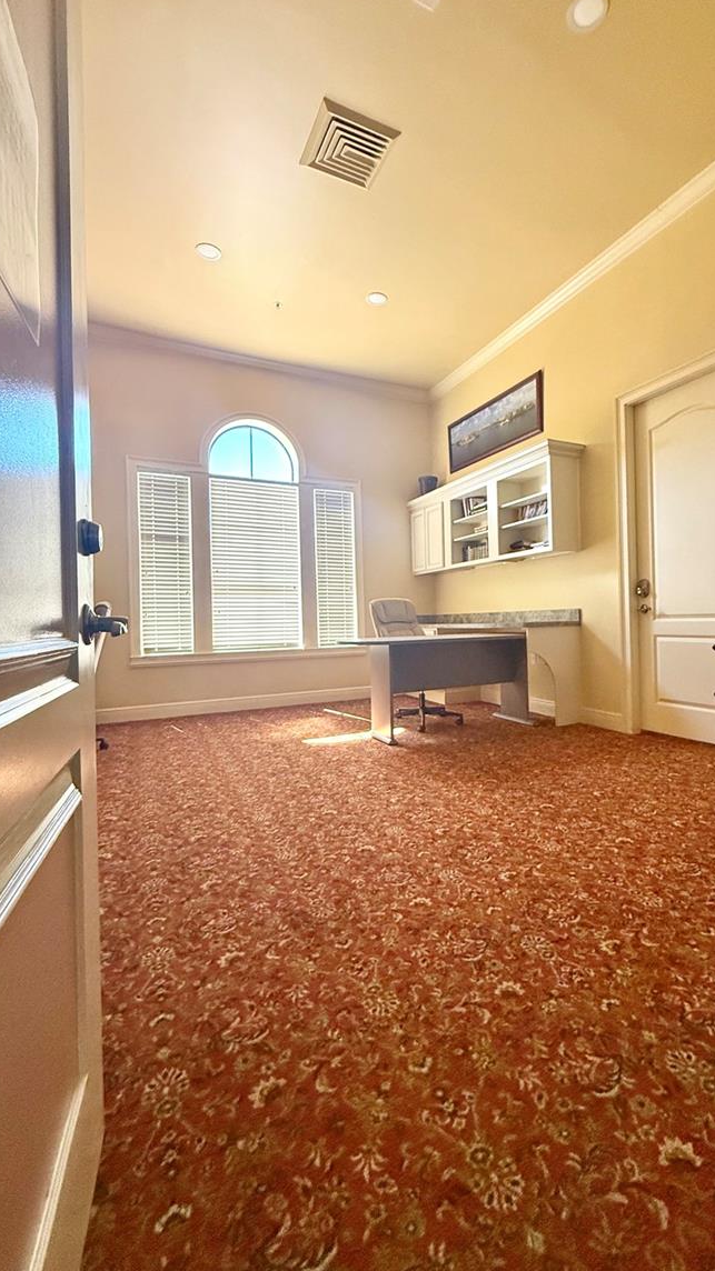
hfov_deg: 66.6
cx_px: 419
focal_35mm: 16
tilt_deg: +1.0
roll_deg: +0.4
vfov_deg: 99.4
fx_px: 540
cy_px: 622
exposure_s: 1/120
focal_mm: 2.22
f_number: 2.2
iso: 500
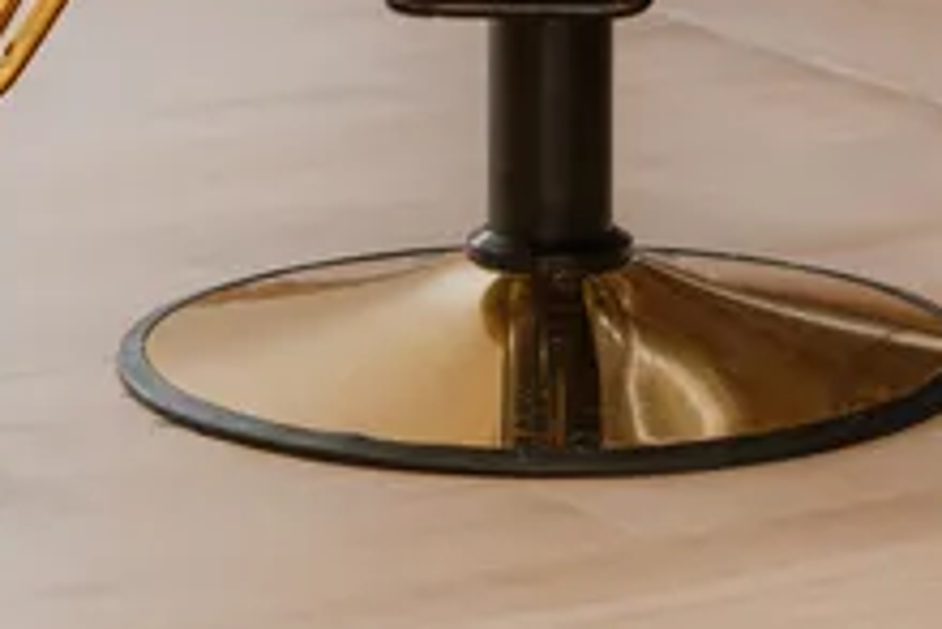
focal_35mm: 218
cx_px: 565
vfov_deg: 6.1
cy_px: -642
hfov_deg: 9.4
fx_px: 5708
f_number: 1.8
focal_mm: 50
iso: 100
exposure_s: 1/125
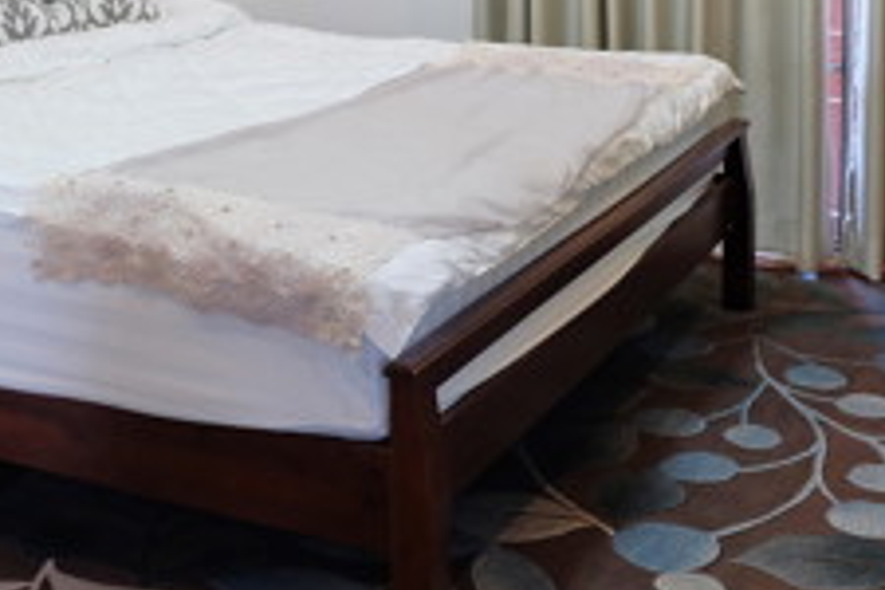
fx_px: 1573
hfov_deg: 31.1
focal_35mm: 64
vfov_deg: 19.9
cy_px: -126
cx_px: 283
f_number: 3.5
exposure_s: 1/30
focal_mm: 16
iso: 640
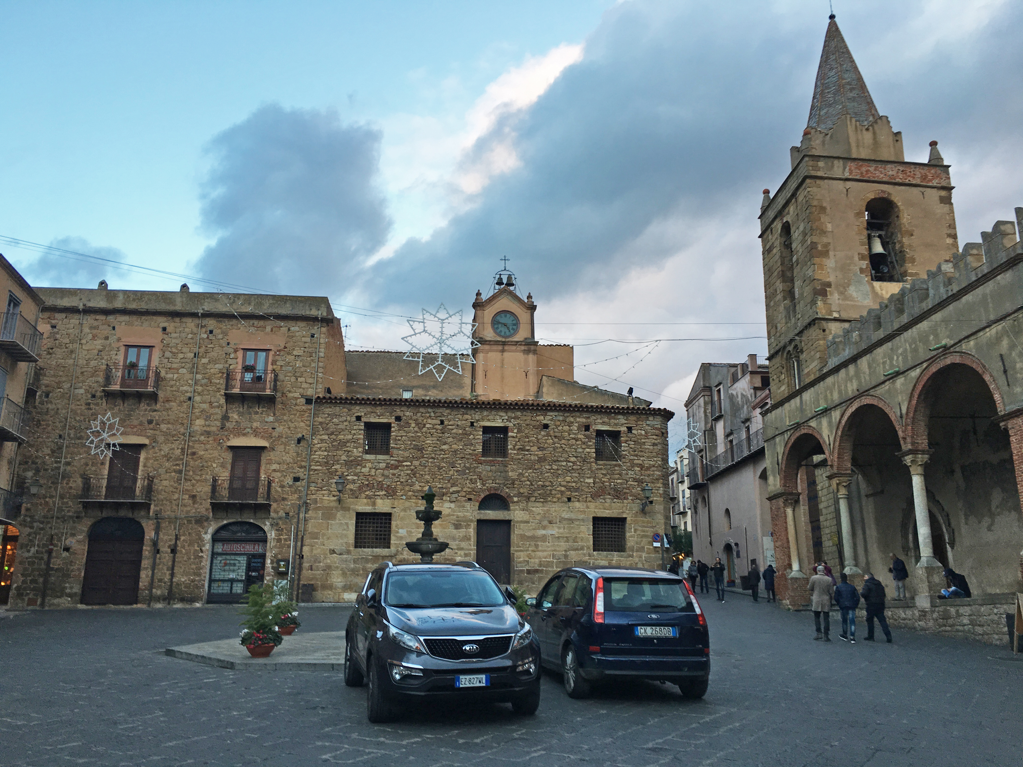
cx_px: 512
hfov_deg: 61.7
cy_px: 384
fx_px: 857
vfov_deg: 48.2
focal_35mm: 29
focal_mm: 4.15
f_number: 2.2
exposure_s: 1/50
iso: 25
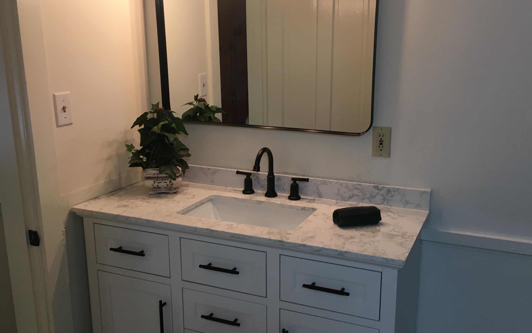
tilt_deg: -13.2
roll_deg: -1.5
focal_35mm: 35
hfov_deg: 55.2
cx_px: 290
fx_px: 507
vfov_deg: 36.3
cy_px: 171
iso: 64
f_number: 2.2
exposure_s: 1/30
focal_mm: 4.15
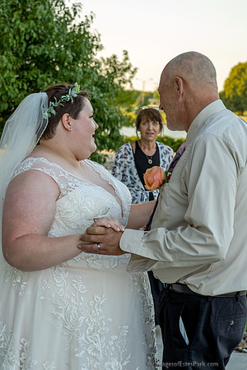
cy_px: 185
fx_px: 720
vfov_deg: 28.8
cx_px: 124
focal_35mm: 70
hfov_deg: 19.5
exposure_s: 1/160
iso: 320
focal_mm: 70
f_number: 5.6
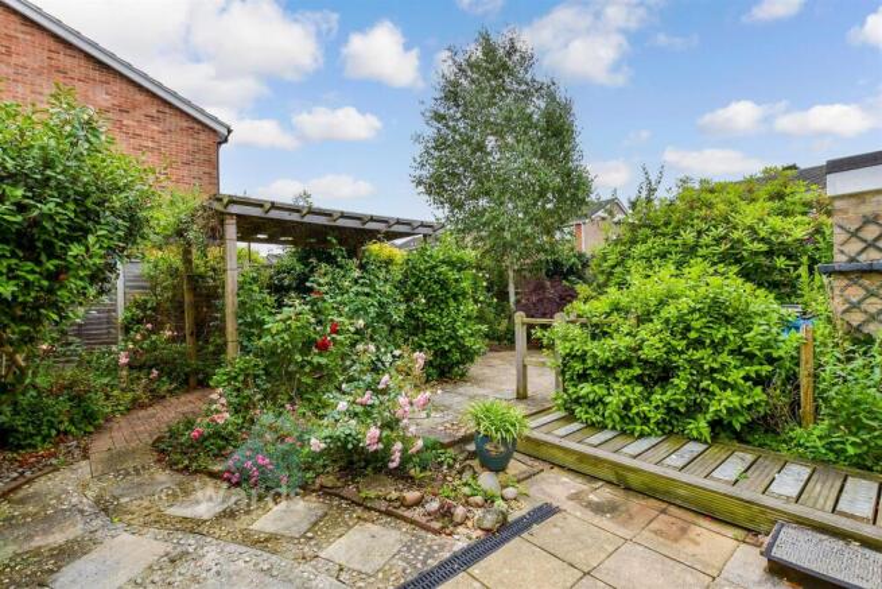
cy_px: 294
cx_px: 441
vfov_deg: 77.4
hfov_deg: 100.4
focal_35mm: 15
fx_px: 368
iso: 320
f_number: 8
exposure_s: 1/200
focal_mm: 10
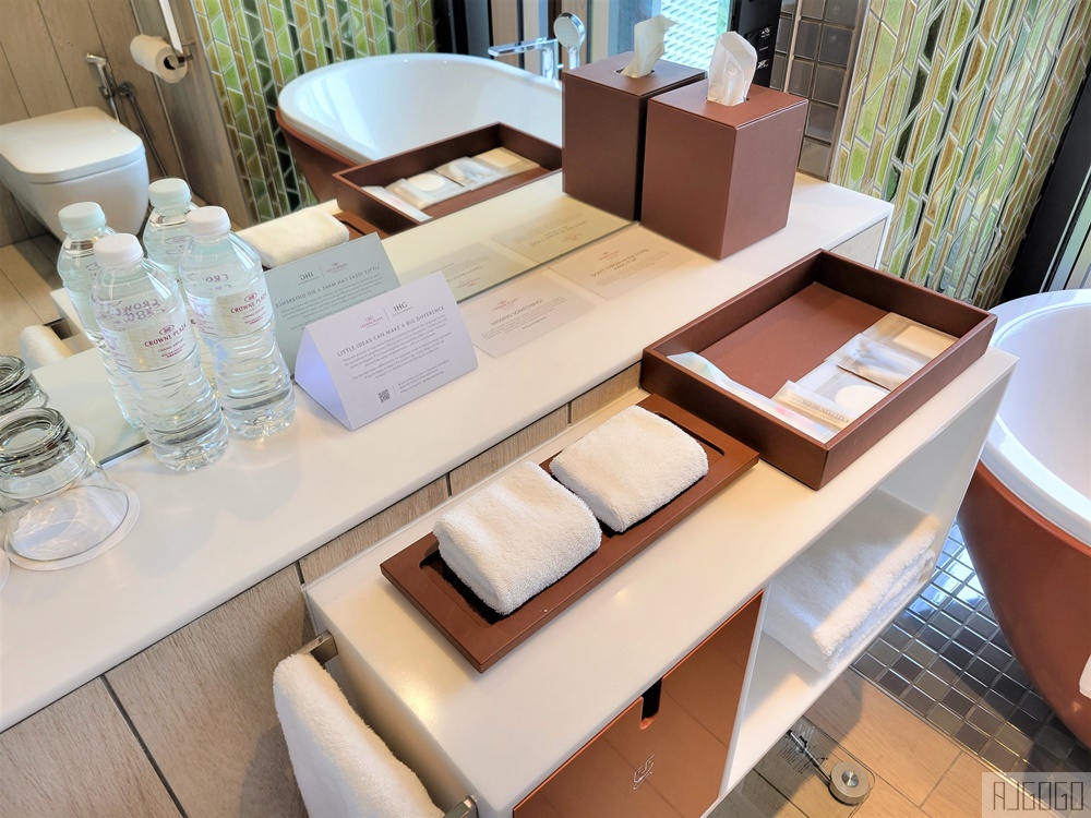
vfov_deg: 53.1
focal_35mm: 26
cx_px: 546
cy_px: 409
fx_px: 819
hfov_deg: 67.3
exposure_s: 1/120
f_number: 1.8
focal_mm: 5.4
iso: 100
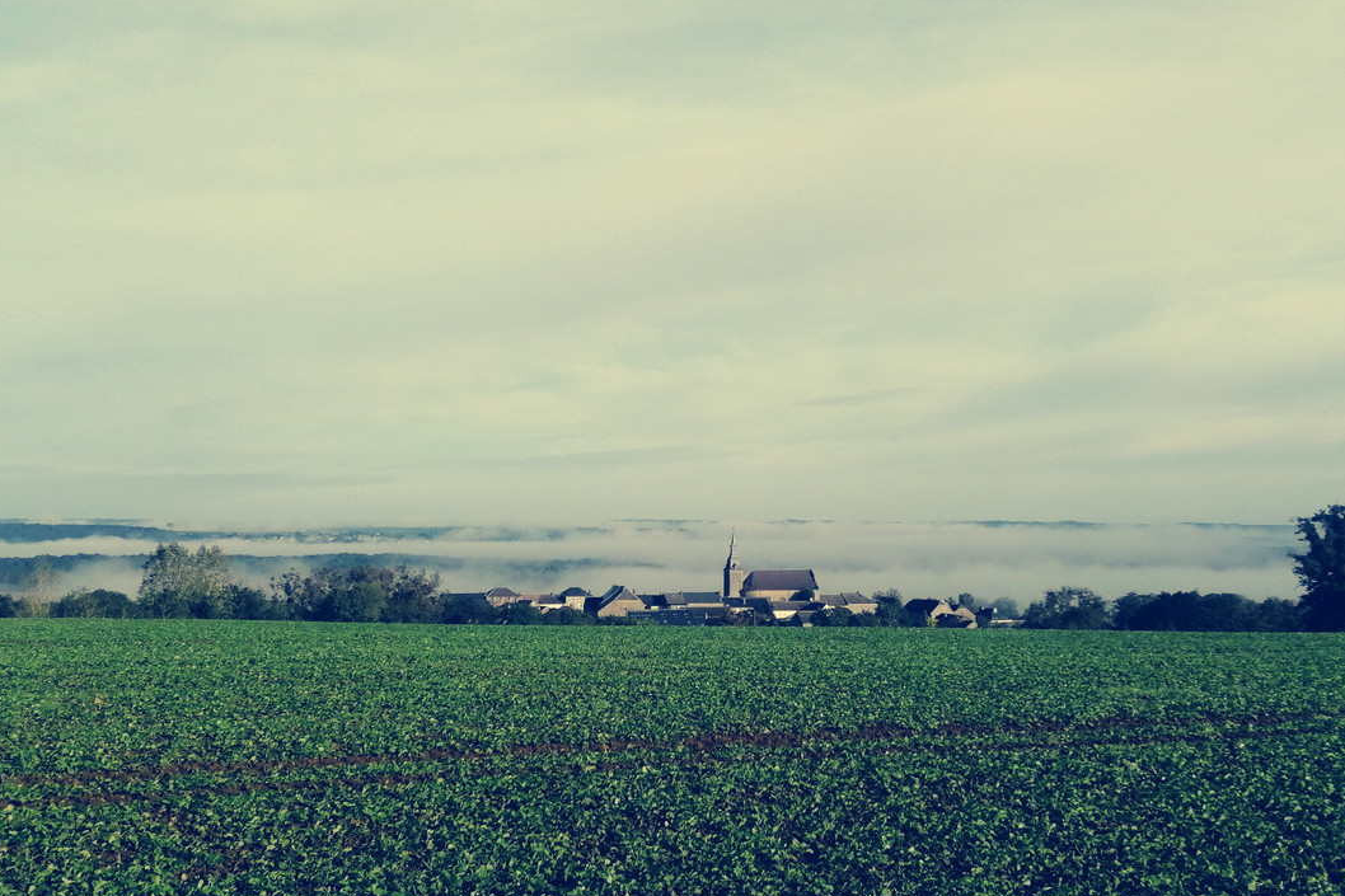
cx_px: 669
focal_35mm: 43
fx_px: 1606
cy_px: 494
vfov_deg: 31.2
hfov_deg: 45.4
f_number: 1.8
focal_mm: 3.6
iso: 50
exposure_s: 1/1835
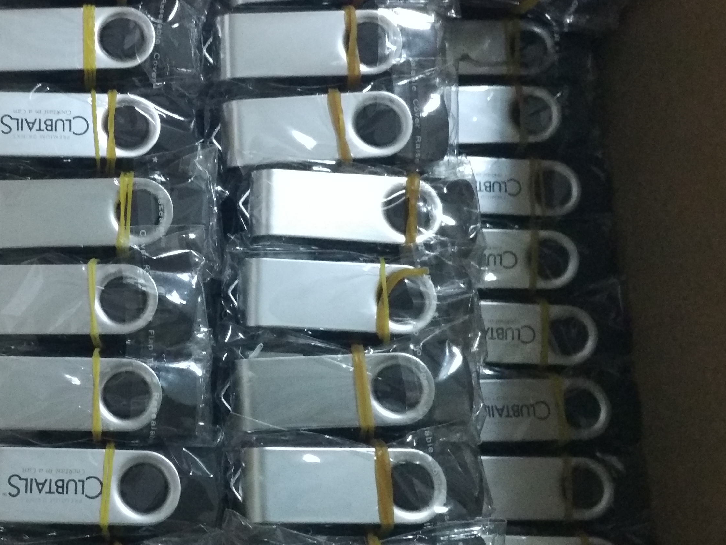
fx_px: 1174
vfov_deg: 26.1
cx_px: 123
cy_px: 237
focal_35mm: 56
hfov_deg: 33.2
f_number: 2
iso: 1276
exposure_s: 1/14
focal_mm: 4.12
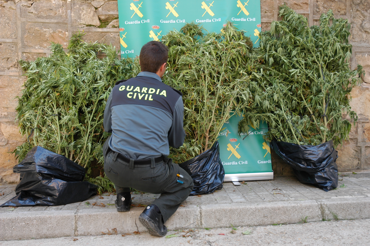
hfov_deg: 42.4
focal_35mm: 46
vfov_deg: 28.9
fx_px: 477
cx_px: 185
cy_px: 123
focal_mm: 31
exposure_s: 1/80
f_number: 4.5
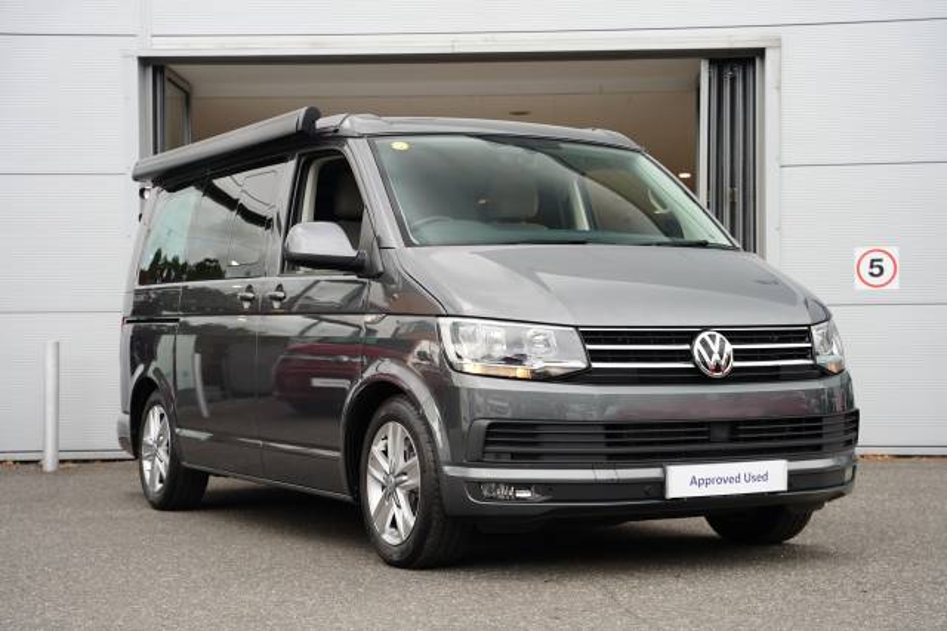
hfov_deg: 32.6
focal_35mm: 62
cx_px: 474
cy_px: 316
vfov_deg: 22.0
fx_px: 1620
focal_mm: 61.6
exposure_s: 1/80
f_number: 4.5
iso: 100
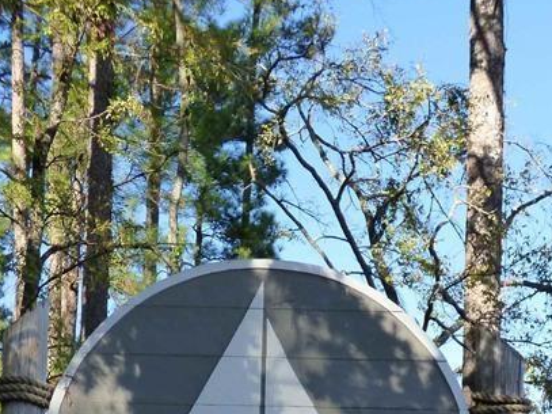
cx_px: 297
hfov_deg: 26.7
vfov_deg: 19.0
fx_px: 1164
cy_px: 504
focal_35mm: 73
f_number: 3.2
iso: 200
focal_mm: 5.04
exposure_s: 1/500
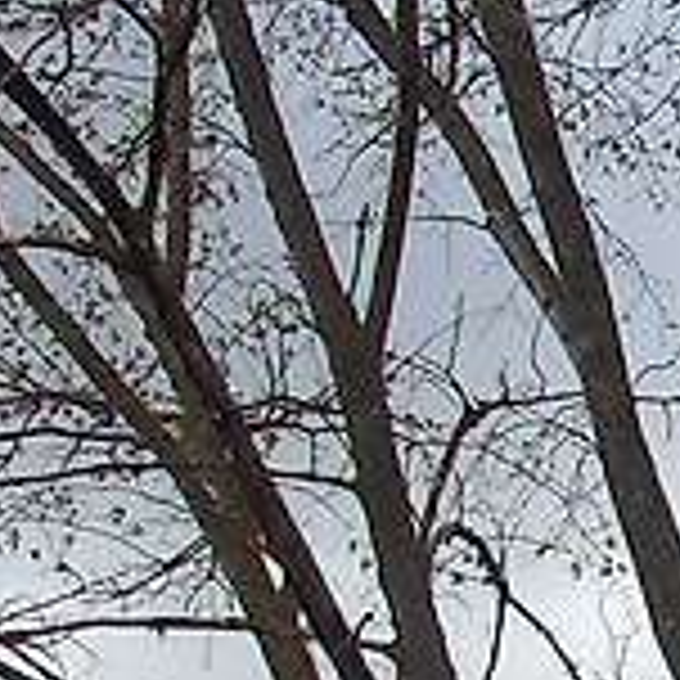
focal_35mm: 239
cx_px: 1653
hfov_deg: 6.9
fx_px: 5312
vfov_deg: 6.9
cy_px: 1581
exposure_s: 1/640
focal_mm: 6.1
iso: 80
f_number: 3.8
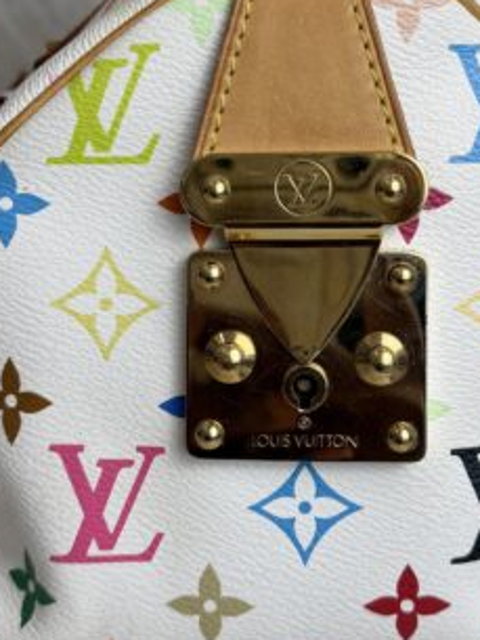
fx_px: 1164
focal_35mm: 63
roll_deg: +0.2
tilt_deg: -11.1
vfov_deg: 30.5
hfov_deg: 23.3
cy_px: 214
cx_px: 264
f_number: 1.78
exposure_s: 1/202
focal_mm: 6.76
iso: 64
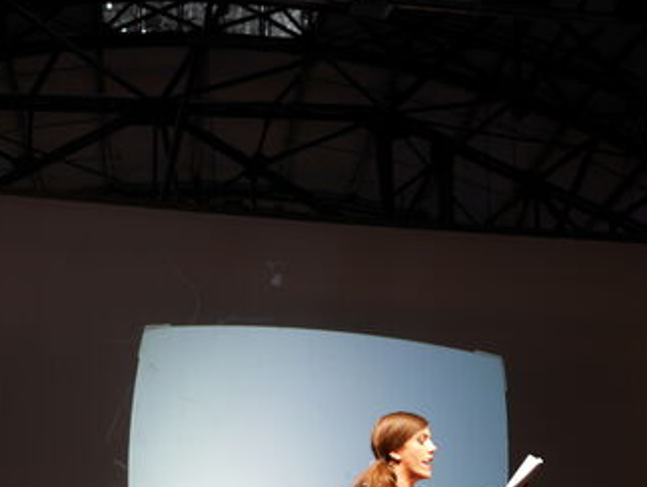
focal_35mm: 79
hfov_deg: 24.5
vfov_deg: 18.3
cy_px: 468
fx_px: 1479
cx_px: 210
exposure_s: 1/60
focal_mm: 20
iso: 200
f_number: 1.7
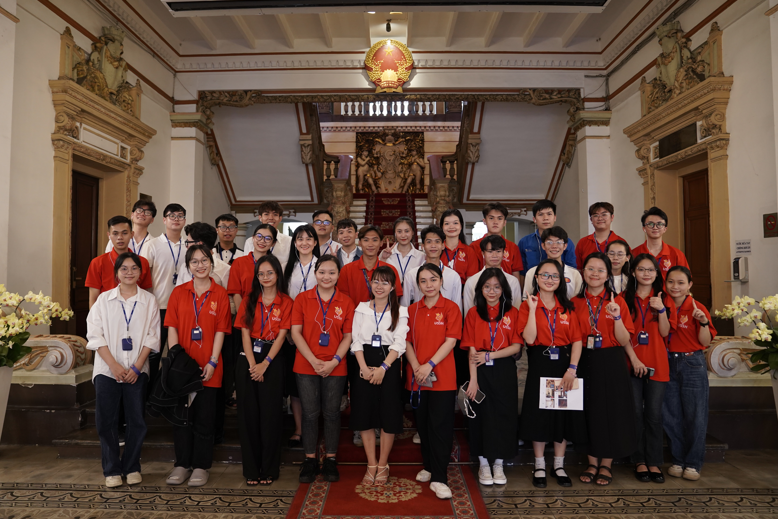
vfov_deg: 51.3
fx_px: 540
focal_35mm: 25
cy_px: 250
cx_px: 385
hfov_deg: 71.5
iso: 1250
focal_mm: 24
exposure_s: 1/100
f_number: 2.8
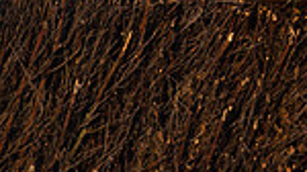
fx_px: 13816
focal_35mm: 1699
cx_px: 510
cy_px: -178
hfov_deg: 1.3
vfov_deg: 0.7
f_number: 5.6
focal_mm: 300
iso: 1000
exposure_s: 1/2000
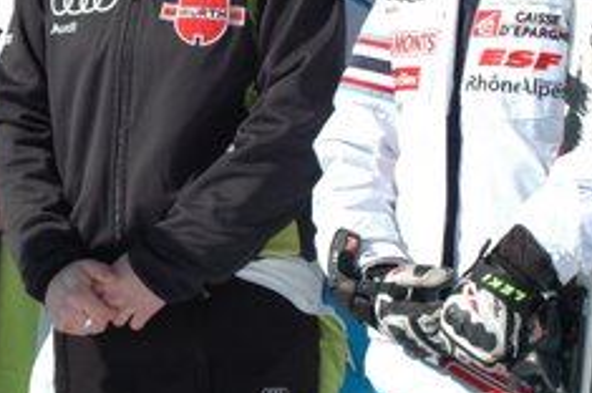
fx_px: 4697
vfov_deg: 4.8
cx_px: -191
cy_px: -44
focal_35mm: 286
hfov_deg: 7.1
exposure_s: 1/400
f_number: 11
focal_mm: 70
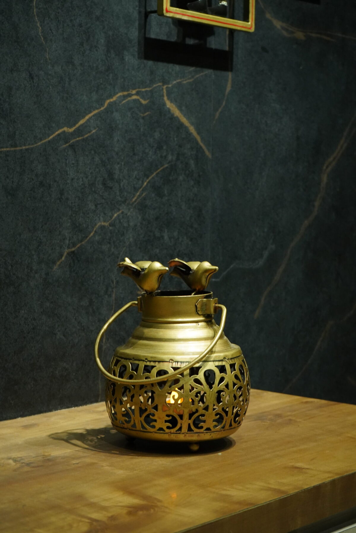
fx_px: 1038
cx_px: 178
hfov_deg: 19.5
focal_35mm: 70
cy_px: 266
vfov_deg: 28.8
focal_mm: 70
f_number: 10
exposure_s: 1/100
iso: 4000
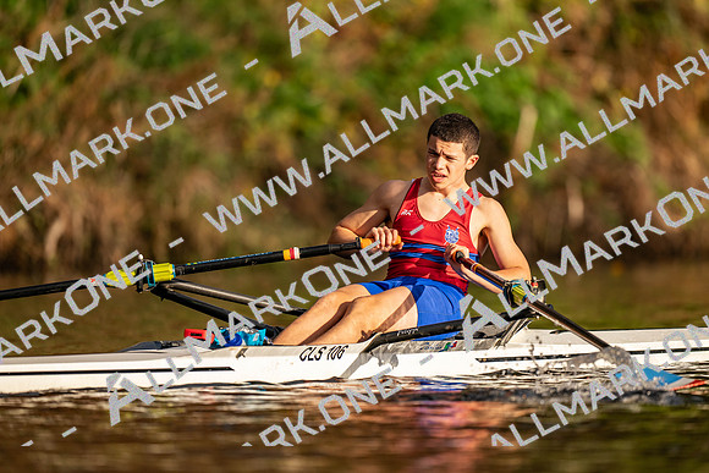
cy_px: 236
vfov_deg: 2.3
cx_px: 354
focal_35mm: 600
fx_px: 11819
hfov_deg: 3.4
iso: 220
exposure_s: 1/2500
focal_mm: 600
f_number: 4
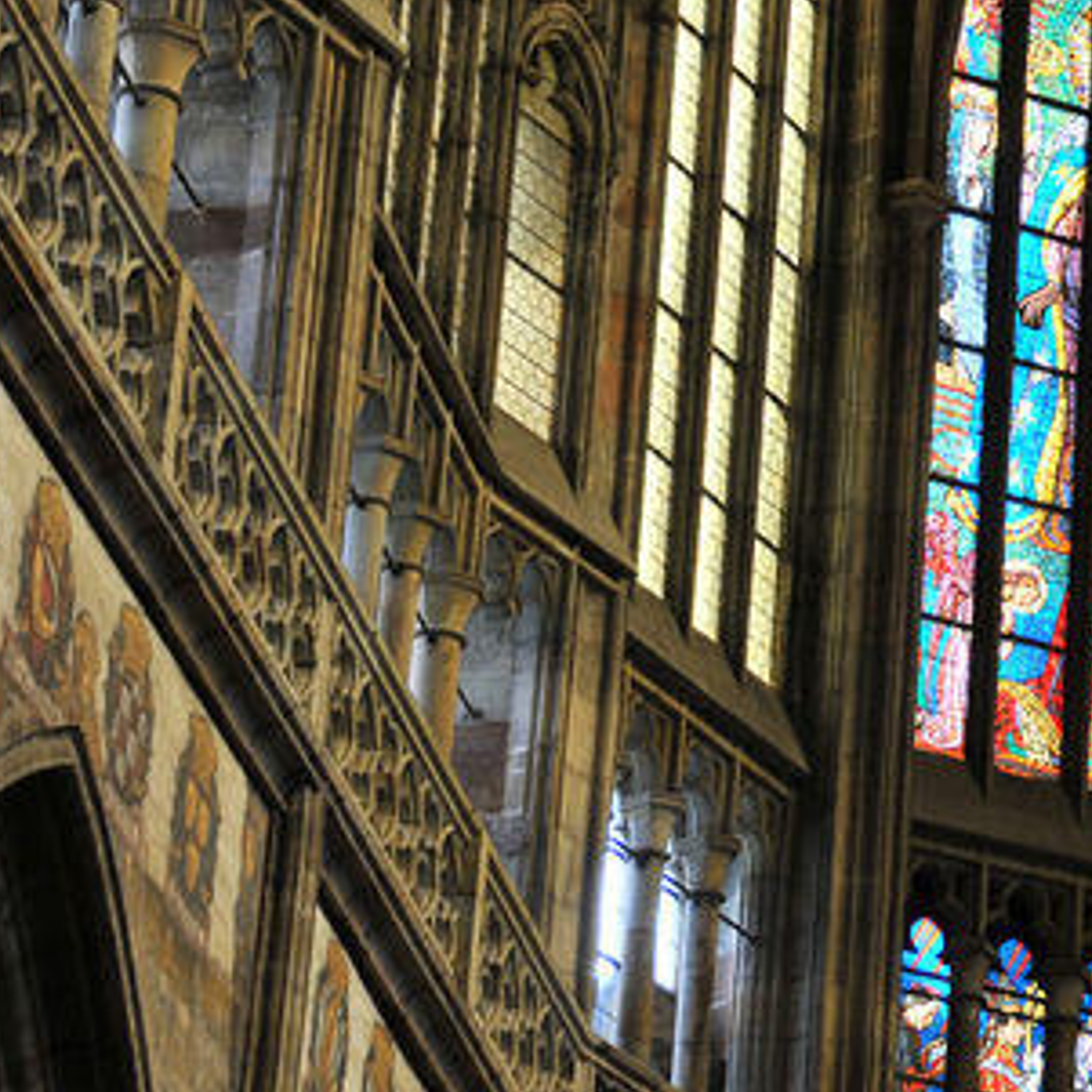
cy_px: 408
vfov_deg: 10.0
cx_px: 1233
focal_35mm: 175
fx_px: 6246
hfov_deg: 9.9
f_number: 6.3
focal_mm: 46
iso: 320
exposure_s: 1/50
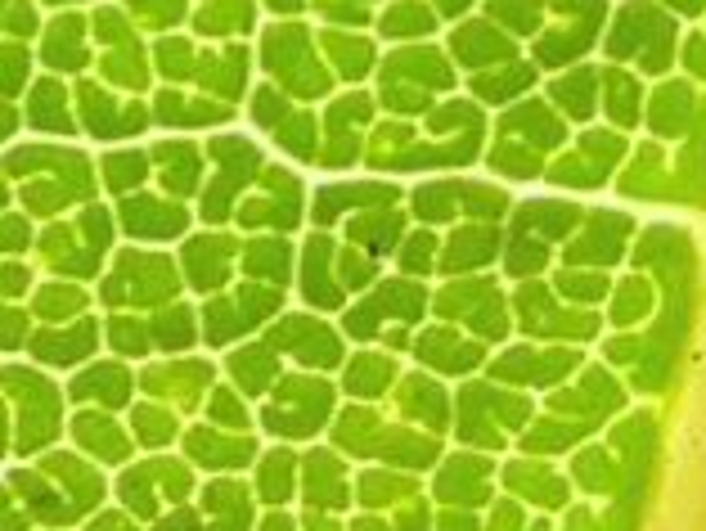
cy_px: 972
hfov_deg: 5.2
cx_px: 1511
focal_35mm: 373
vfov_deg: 4.0
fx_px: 7613
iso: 100
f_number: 3.5
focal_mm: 16.2
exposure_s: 1/49.6
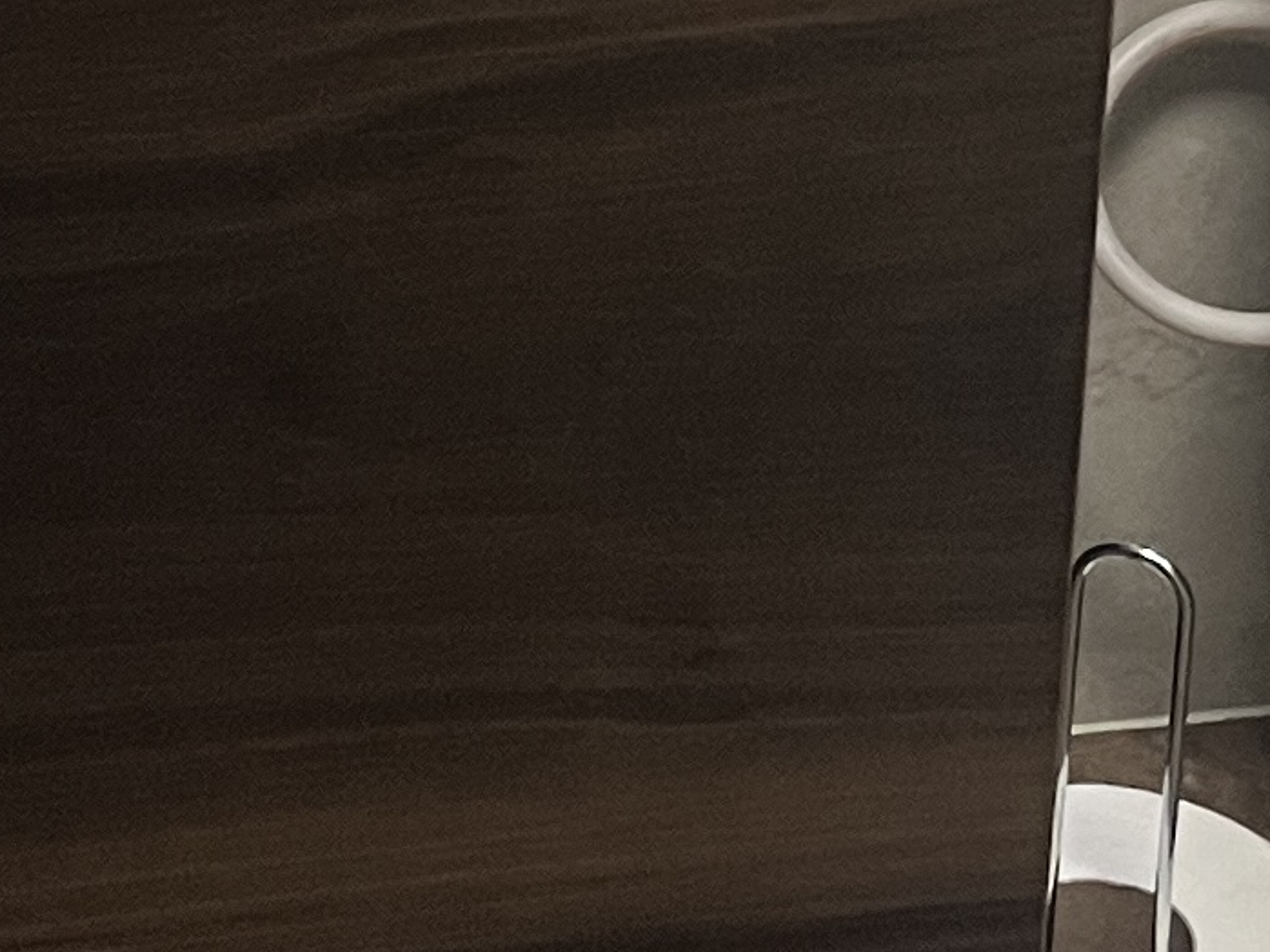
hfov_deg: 13.2
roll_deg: -2.0
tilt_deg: -35.4
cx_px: 676
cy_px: -74
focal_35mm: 150
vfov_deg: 9.8
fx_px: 5502
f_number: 1.5
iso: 125
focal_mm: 5.7
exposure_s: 1/93
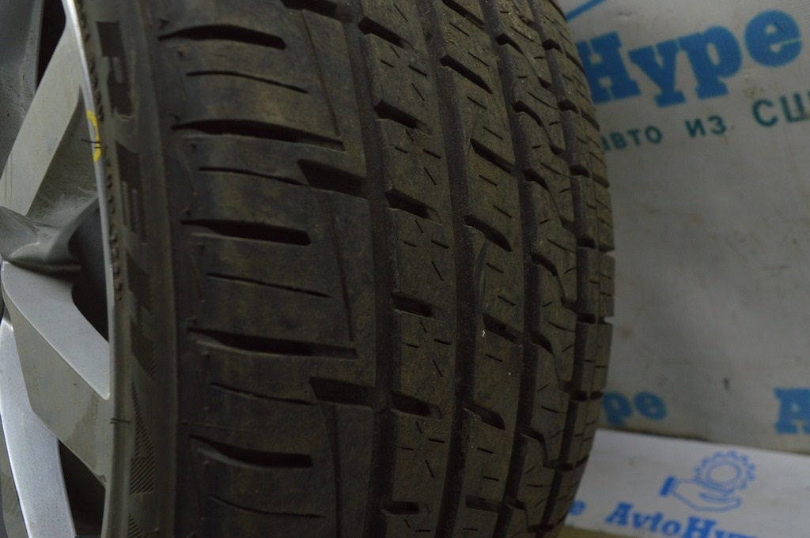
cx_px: 405
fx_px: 742
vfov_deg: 39.9
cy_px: 269
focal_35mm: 33
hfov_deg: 57.3
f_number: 5.6
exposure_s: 1/40
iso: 400
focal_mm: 22
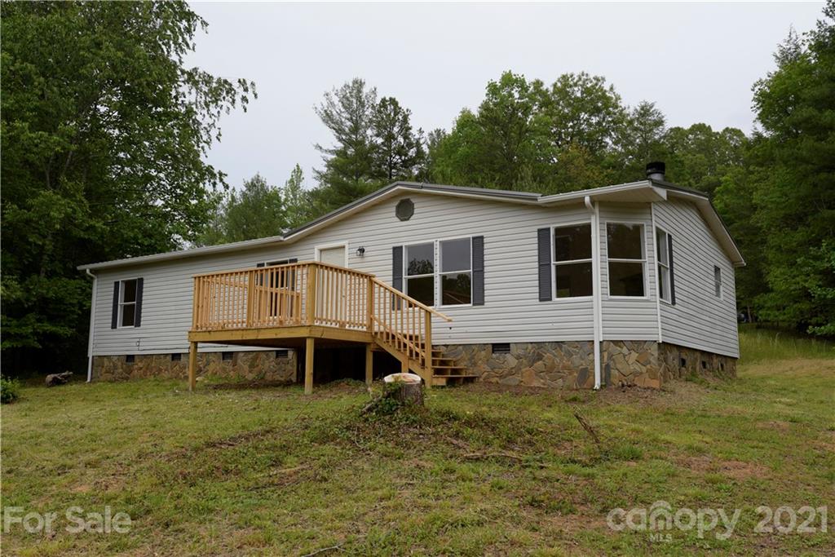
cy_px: 278
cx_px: 418
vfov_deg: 42.3
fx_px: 719
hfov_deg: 60.3
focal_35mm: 31
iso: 125
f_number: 9
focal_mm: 31
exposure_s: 1/250
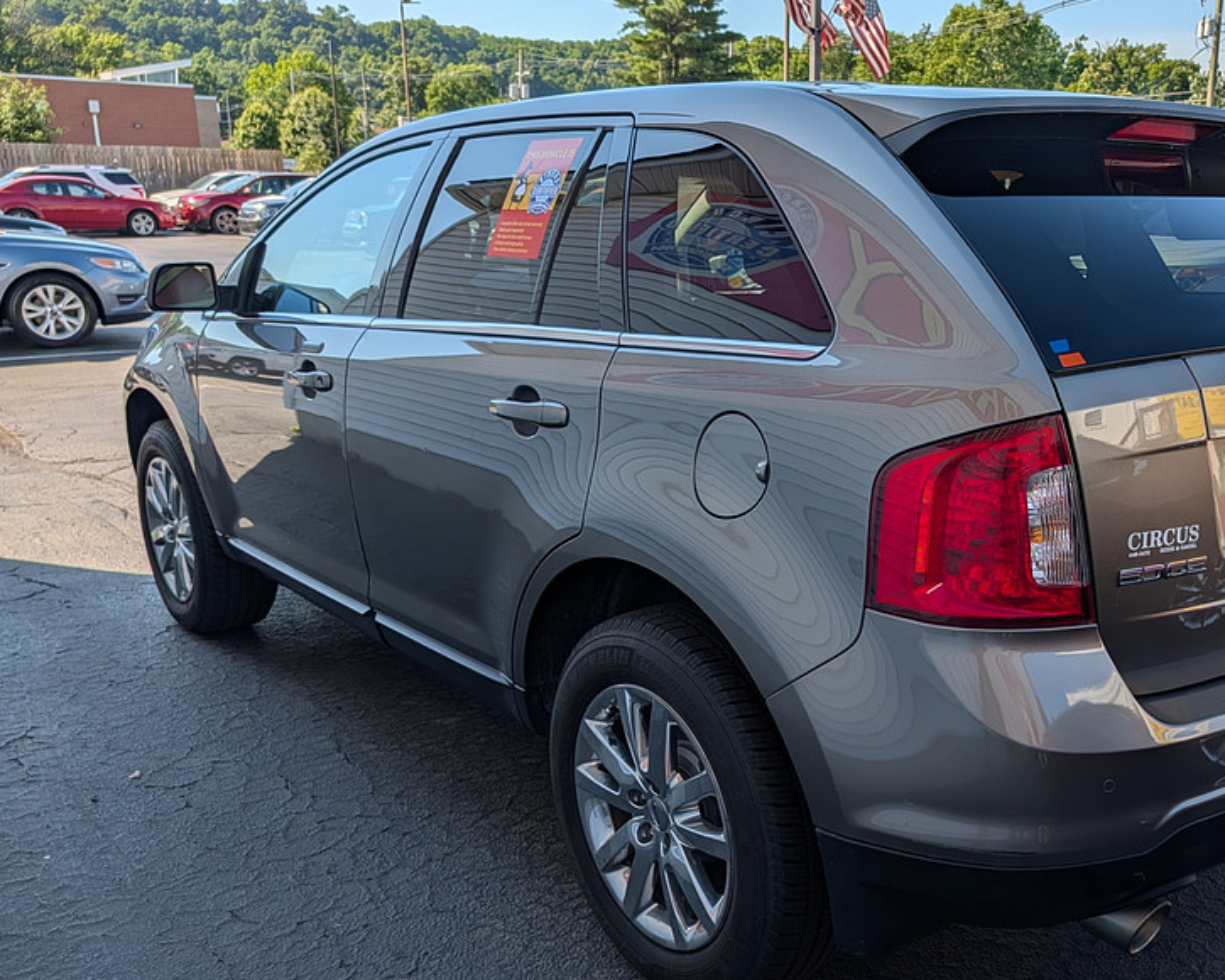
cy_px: 531
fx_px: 1196
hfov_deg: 52.7
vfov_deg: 44.5
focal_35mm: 33
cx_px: 860
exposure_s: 1/939
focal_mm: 6.9
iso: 21
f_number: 1.68
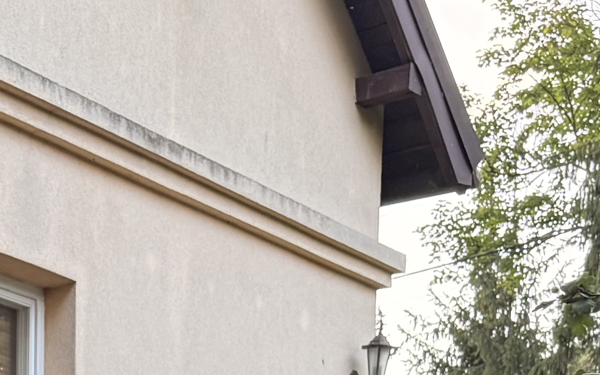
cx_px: -70
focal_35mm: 111
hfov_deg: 18.1
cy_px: 899
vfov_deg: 10.2
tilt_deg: -3.1
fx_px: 1815
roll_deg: +0.2
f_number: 1.78
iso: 160
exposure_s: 1/107
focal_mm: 6.76
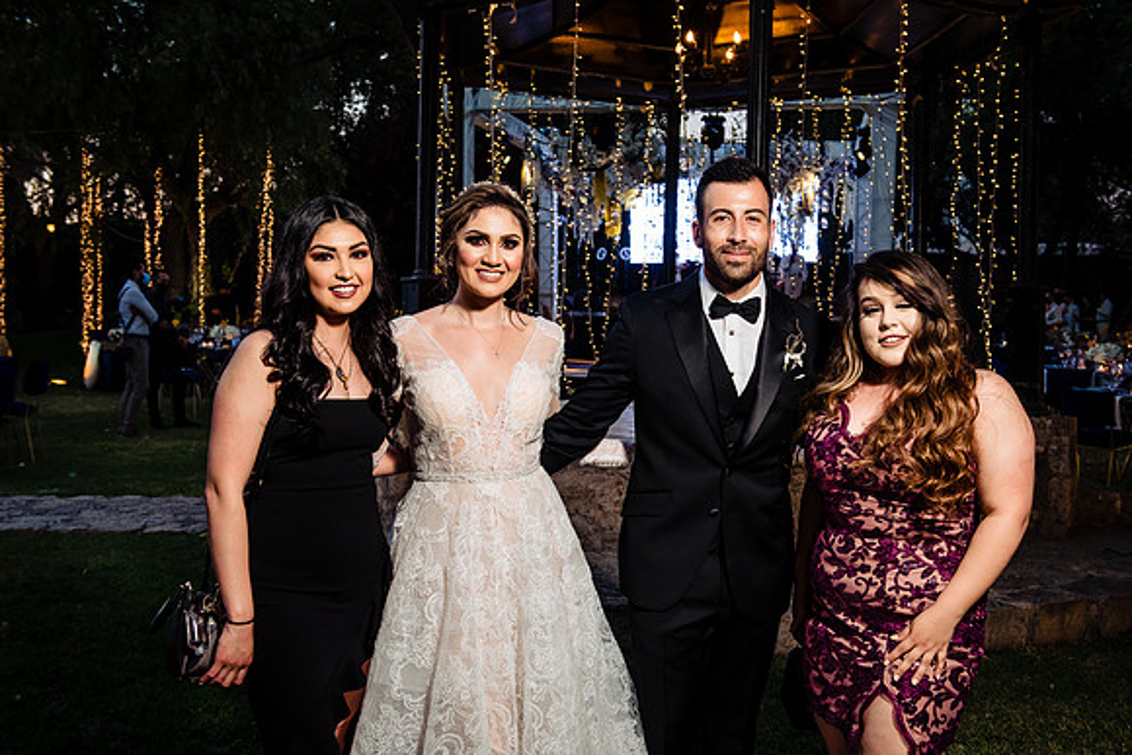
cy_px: 378
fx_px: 1195
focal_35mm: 38
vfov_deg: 35.1
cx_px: 566
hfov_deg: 50.7
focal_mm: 38
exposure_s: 1/125
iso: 1250
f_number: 6.3
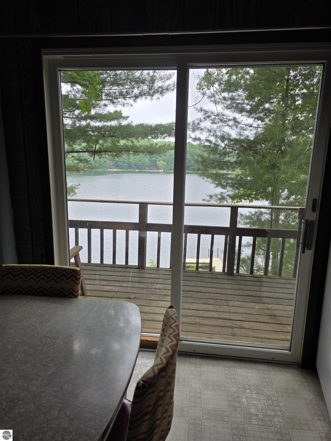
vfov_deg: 73.9
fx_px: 293
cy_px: 220
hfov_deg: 58.9
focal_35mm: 23
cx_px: 166
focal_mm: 6.3
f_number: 1.7
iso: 40
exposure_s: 1/359
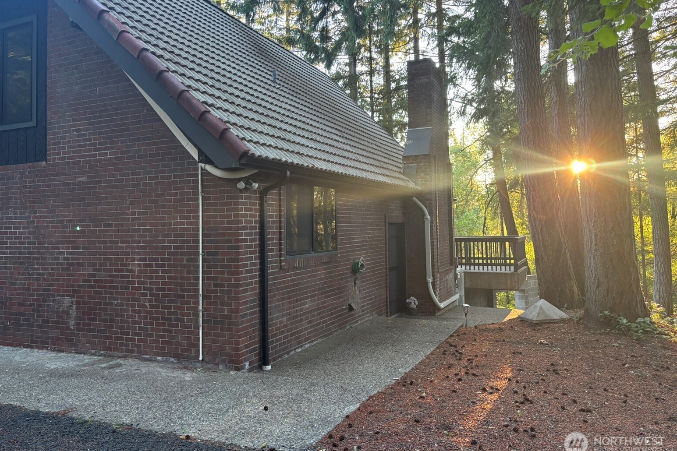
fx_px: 527
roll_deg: +0.7
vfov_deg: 46.3
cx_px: 327
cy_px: 199
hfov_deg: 65.5
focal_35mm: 28
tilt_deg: +2.7
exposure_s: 1/60
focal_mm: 5.96
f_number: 1.6
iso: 200
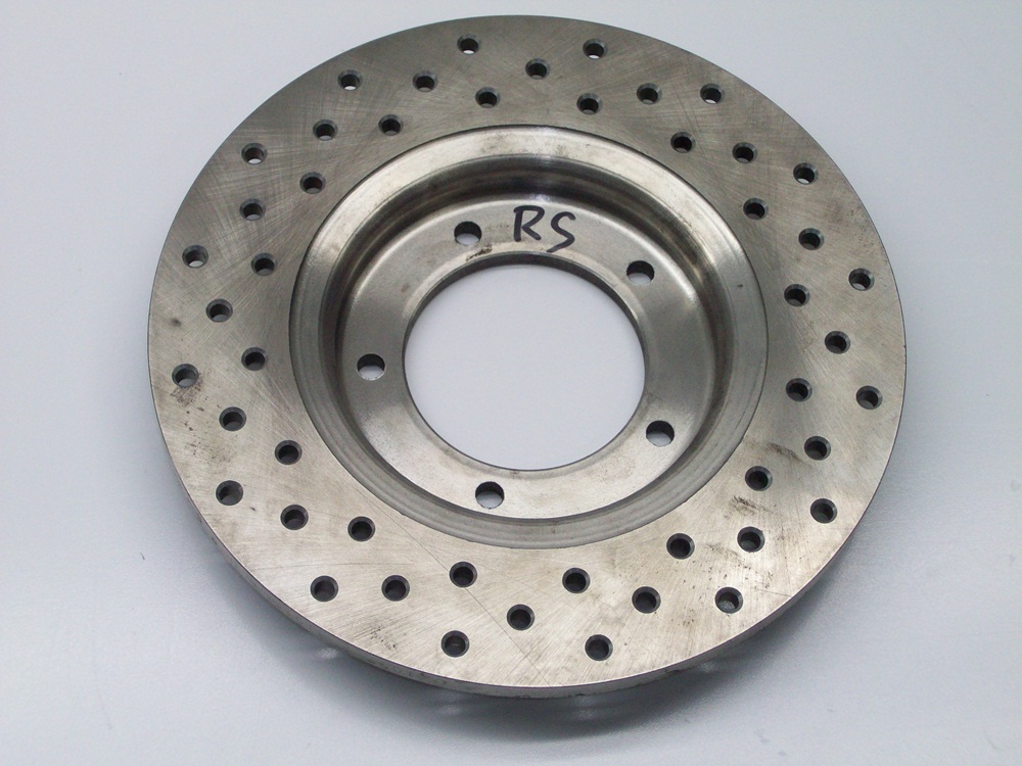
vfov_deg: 18.0
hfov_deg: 23.8
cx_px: 511
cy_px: 383
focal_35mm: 82
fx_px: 2421
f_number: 4.6
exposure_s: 1/122
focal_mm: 13.7
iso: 160
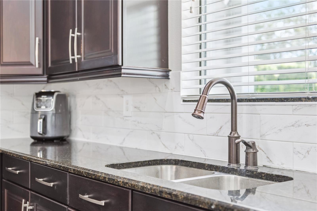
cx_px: 158
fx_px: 423
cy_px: 106
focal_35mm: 48
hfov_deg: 41.1
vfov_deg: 28.1
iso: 800
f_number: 2.8
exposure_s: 1/250
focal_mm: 48
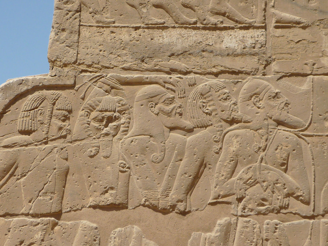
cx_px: 164
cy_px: 123
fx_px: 1242
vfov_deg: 11.3
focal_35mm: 131
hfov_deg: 15.0
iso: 100
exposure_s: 1/640
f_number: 4.4
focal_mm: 13.6
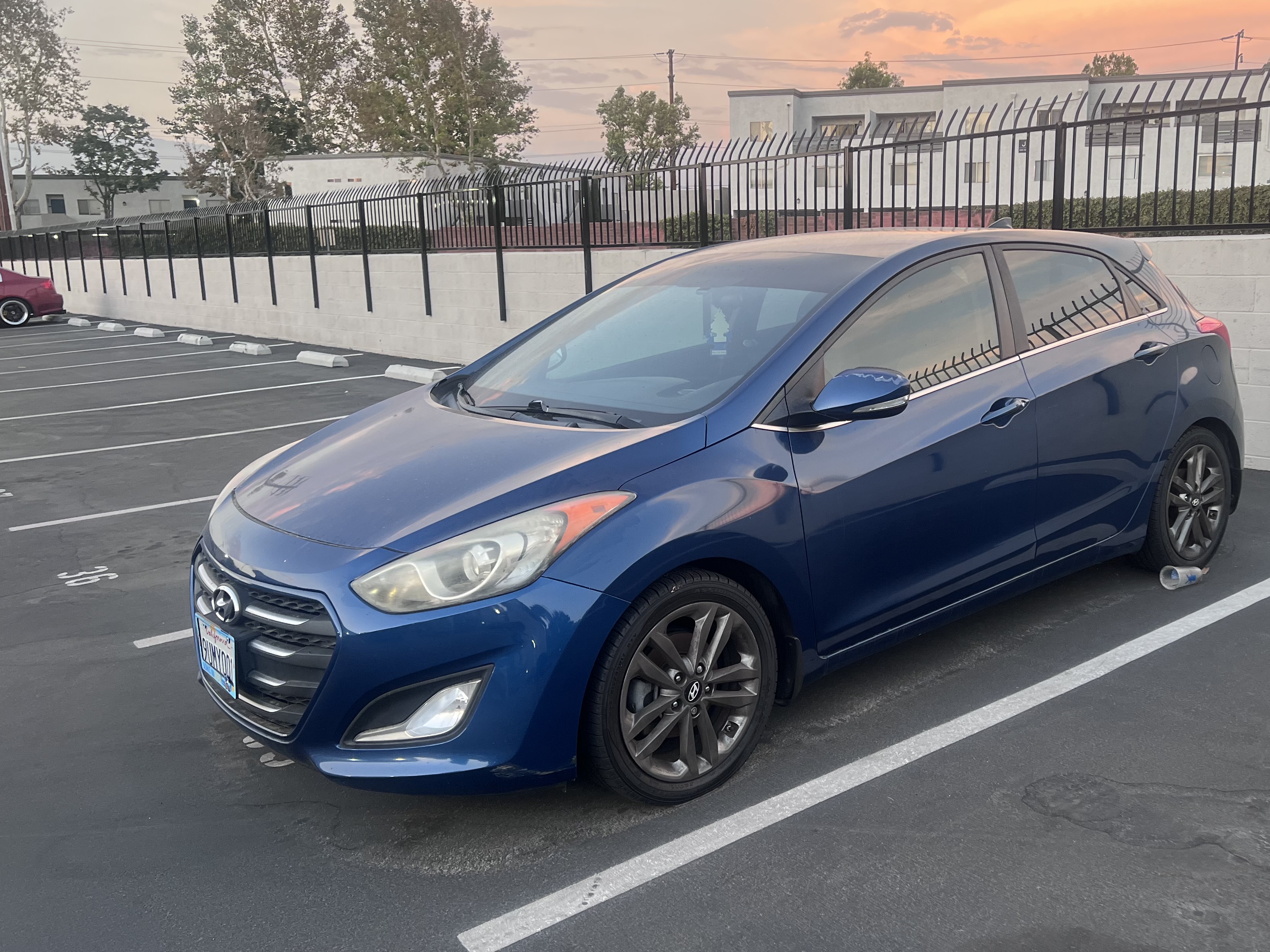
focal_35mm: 32
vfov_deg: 44.2
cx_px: 749
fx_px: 1174
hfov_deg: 56.5
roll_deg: -0.1
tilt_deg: -12.5
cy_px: 465
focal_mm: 5.7
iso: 125
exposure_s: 1/107
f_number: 1.5
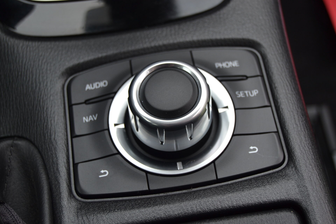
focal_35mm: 63
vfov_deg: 21.6
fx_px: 588
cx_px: 168
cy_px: 112
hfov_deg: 31.9
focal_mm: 42
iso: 220
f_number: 5.6
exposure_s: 1/125
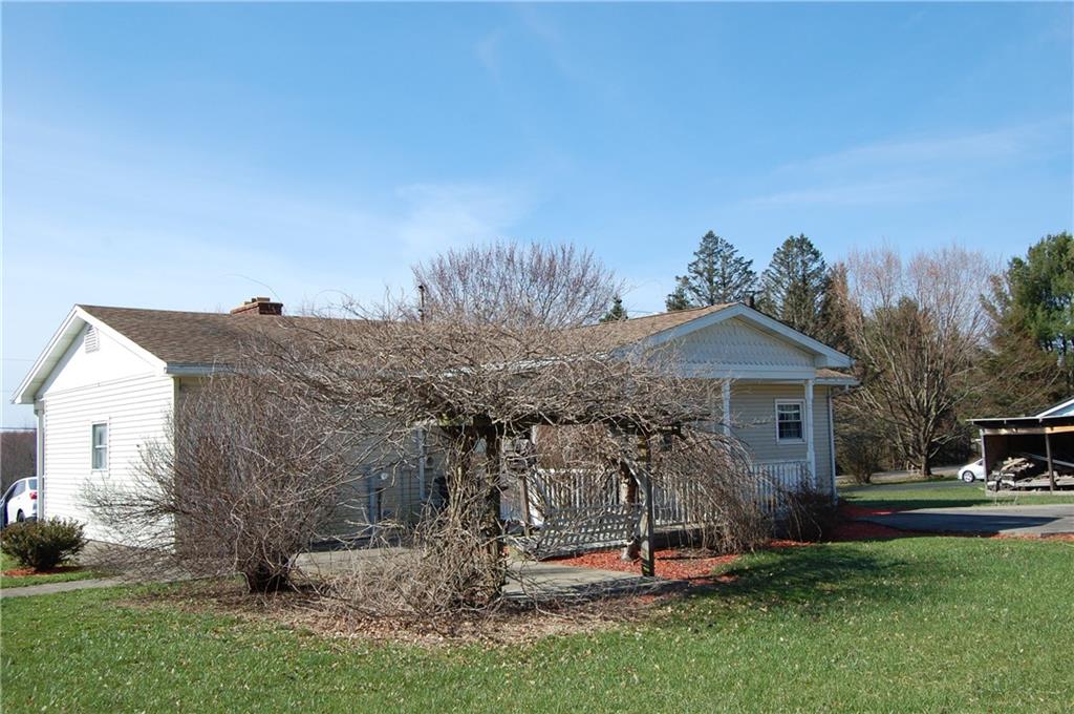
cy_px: 357
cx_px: 537
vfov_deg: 36.8
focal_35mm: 36
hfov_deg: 53.2
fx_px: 1073
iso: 200
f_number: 9
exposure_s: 1/250
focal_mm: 24
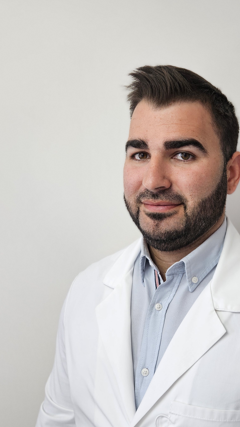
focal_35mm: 37
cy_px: 223
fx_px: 419
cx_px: 195
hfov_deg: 31.1
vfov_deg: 54.0
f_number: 1.8
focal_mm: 5.4
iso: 100
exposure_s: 1/100
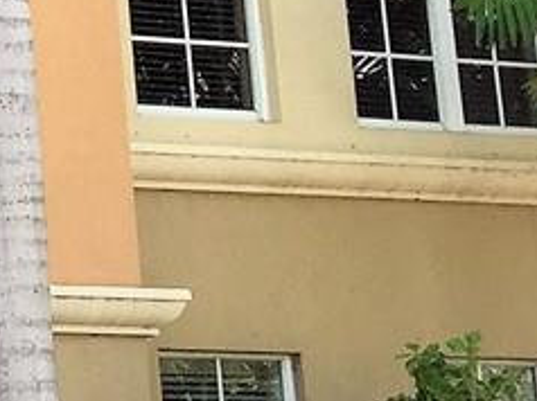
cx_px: -927
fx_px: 3022
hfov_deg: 8.8
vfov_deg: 7.6
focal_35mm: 195
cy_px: 131
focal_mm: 4.15
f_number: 2.2
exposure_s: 1/276
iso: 32
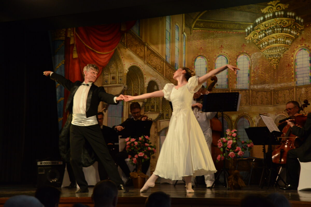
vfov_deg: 13.1
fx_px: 907
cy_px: 104
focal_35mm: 105
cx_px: 156
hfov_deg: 19.4
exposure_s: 1/160
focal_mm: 105
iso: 2500
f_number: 6.3
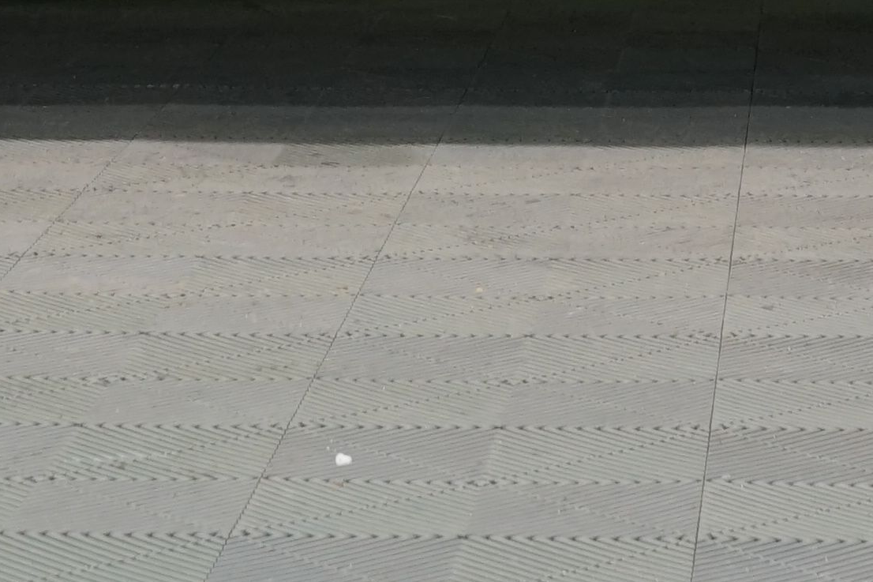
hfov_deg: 11.4
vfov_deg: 7.2
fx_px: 4340
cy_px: -760
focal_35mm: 179
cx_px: 721
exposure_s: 1/30
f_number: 5.6
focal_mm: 33
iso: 800
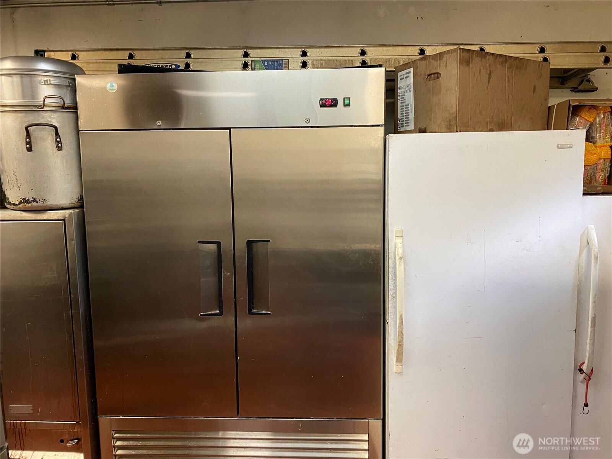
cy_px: 230
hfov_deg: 67.3
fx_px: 460
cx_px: 306
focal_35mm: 26
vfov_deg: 53.1
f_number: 1.8
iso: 250
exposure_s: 1/60
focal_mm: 4.25
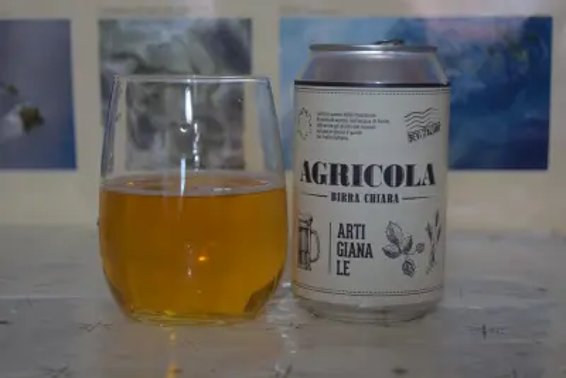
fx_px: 1227
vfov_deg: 17.5
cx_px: 283
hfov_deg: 26.0
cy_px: 189
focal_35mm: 78
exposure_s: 1/60
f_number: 5.6
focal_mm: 52
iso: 640
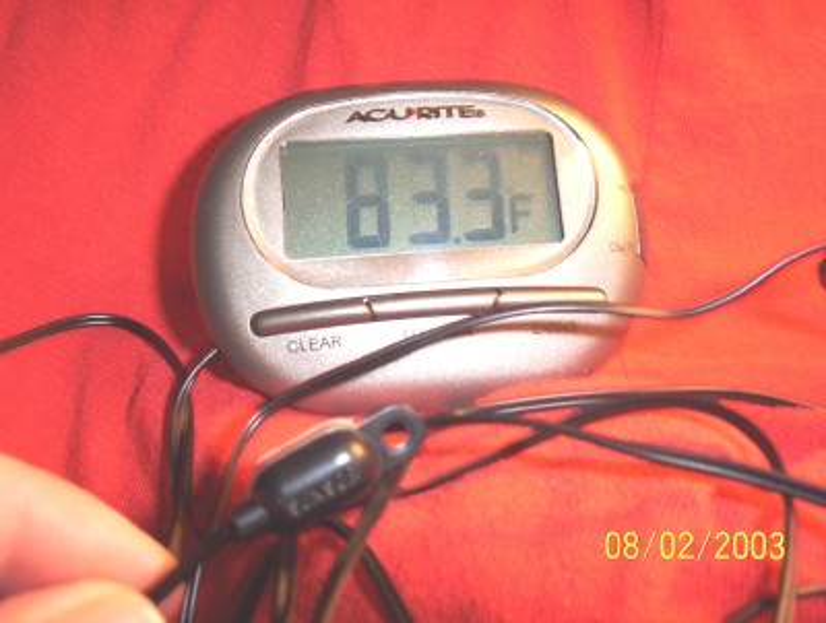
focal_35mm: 39
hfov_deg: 47.8
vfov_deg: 37.0
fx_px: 933
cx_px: 413
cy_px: 312
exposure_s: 1/30
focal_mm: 6
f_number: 4.5
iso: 140
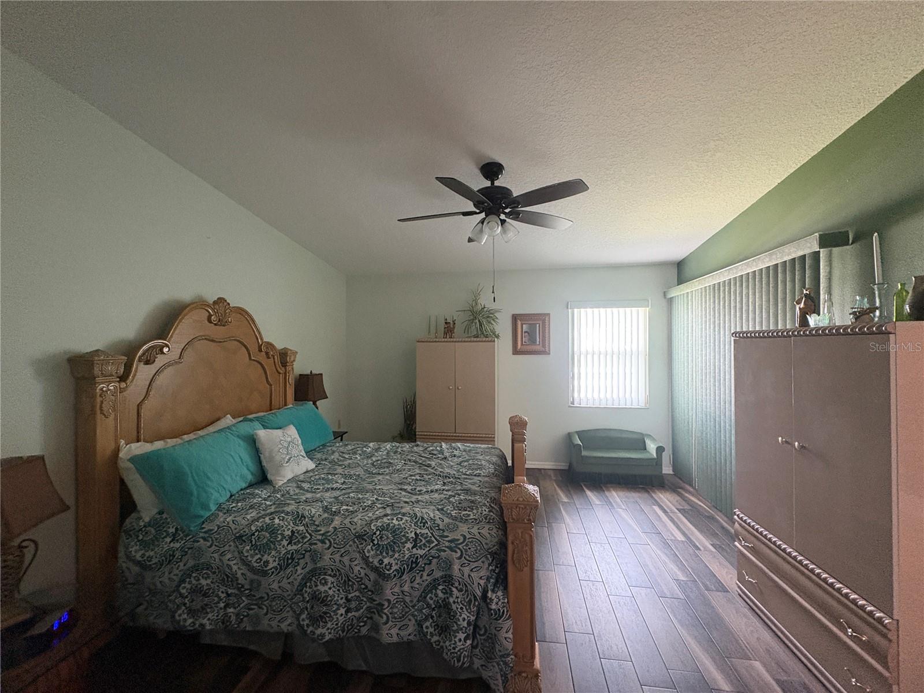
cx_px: 462
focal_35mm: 14
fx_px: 374
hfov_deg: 102.1
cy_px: 346
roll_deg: +0.4
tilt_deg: +1.4
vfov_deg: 85.7
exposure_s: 1/60
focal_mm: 2.22
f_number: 2.2
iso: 640
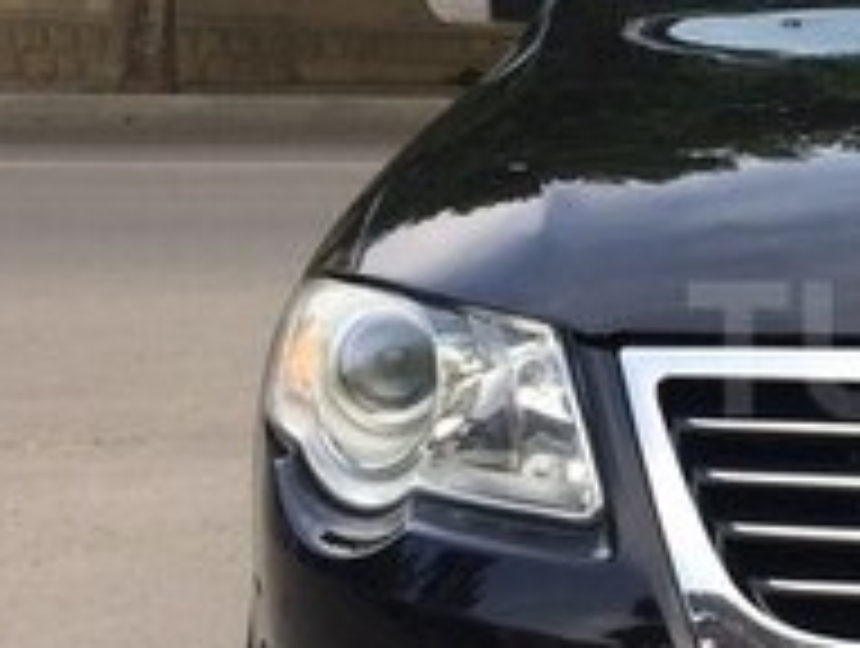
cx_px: 1148
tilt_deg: -6.2
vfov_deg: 14.8
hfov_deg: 18.2
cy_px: 349
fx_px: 2489
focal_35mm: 100
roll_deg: -2.5
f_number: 2.2
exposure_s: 1/519
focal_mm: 4.15
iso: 32
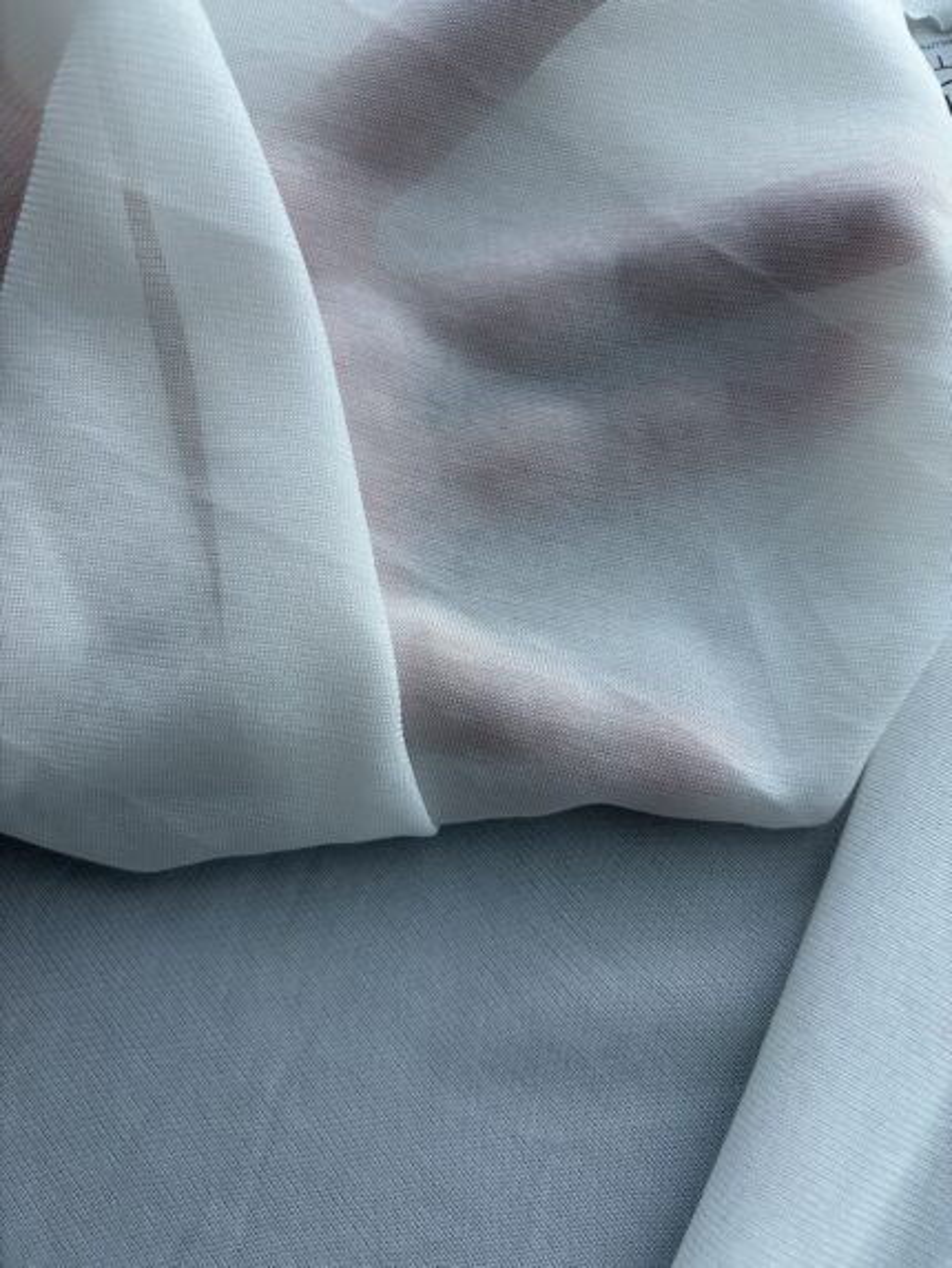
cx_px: 476
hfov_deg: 53.1
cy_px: 634
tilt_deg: -71.9
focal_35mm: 26
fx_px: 953
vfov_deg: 67.3
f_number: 1.6
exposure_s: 1/687
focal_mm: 5.96
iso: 50
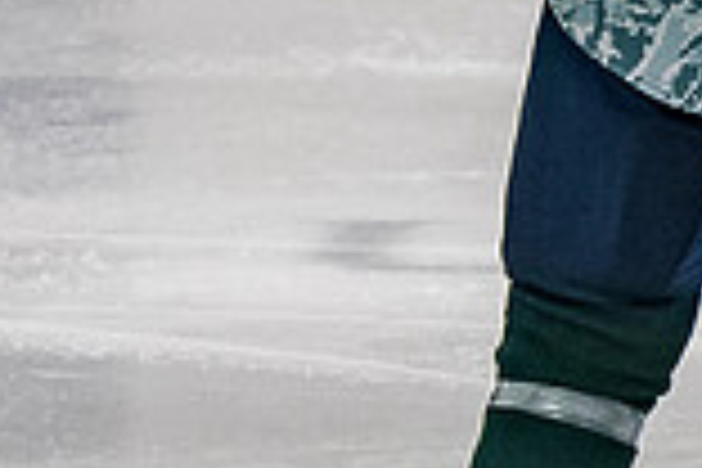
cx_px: 1117
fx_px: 16671
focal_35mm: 855
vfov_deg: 1.6
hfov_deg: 2.4
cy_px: -564
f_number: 4
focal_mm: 90
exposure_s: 1/800
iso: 2500
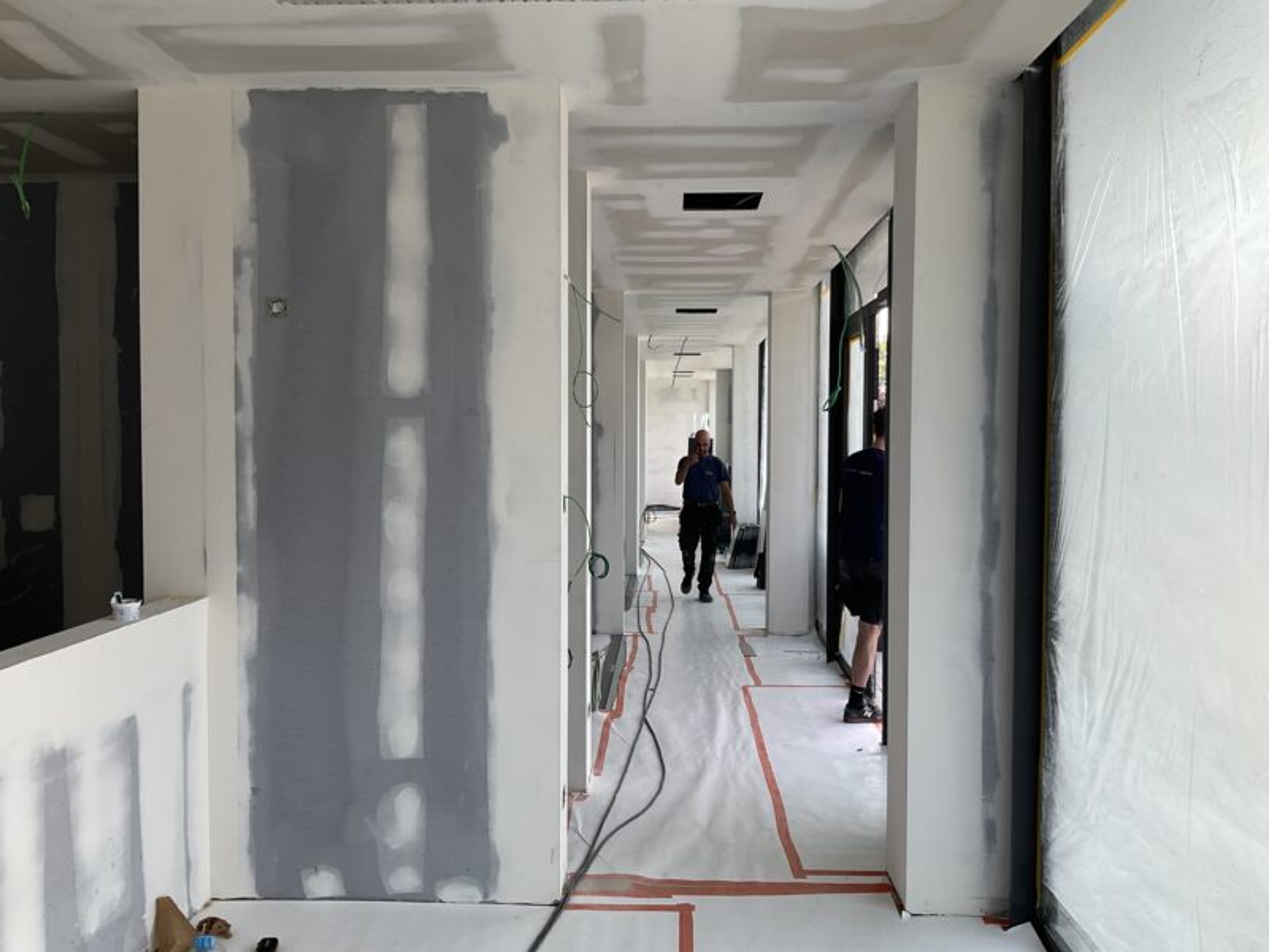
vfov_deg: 48.2
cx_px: 634
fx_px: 1063
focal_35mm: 29
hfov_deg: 61.7
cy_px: 476
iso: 16
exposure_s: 1/181
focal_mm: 3
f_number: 1.8
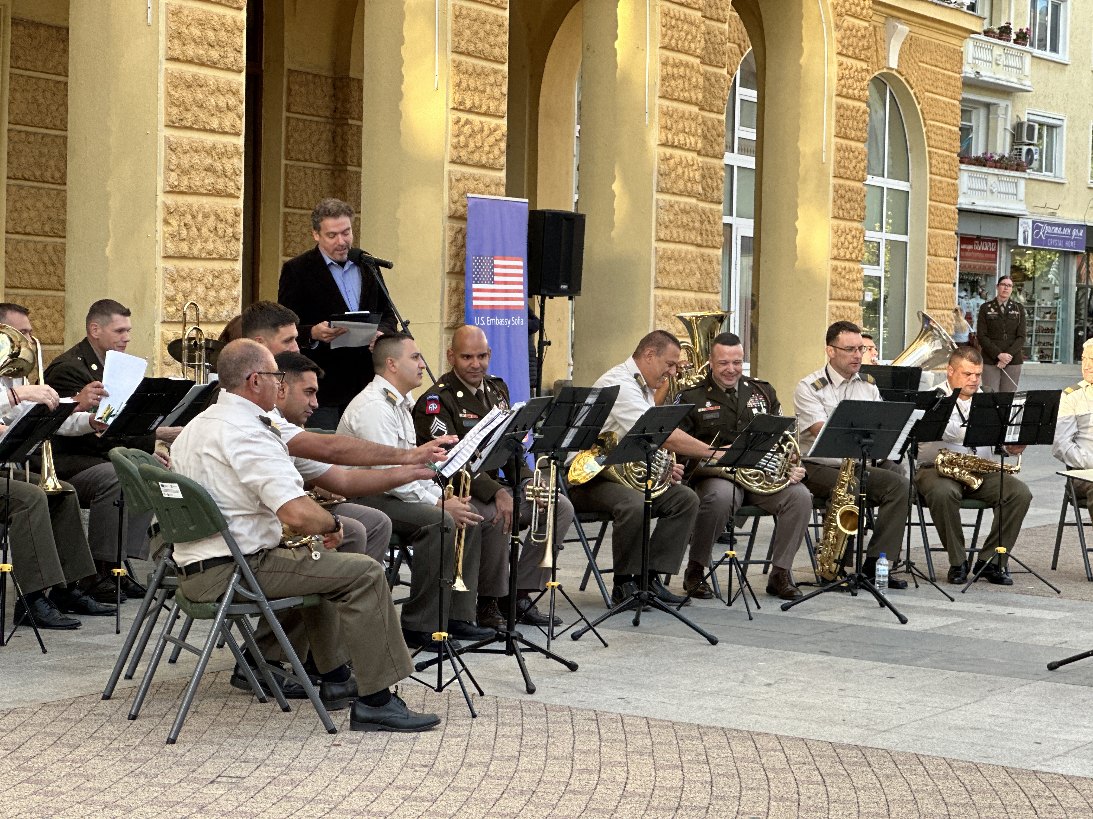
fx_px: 2431
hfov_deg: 25.3
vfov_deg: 19.1
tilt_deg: -0.9
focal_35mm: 77
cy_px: 410
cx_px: 546
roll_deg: -1.5
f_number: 2.8
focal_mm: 9
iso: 100
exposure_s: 1/121
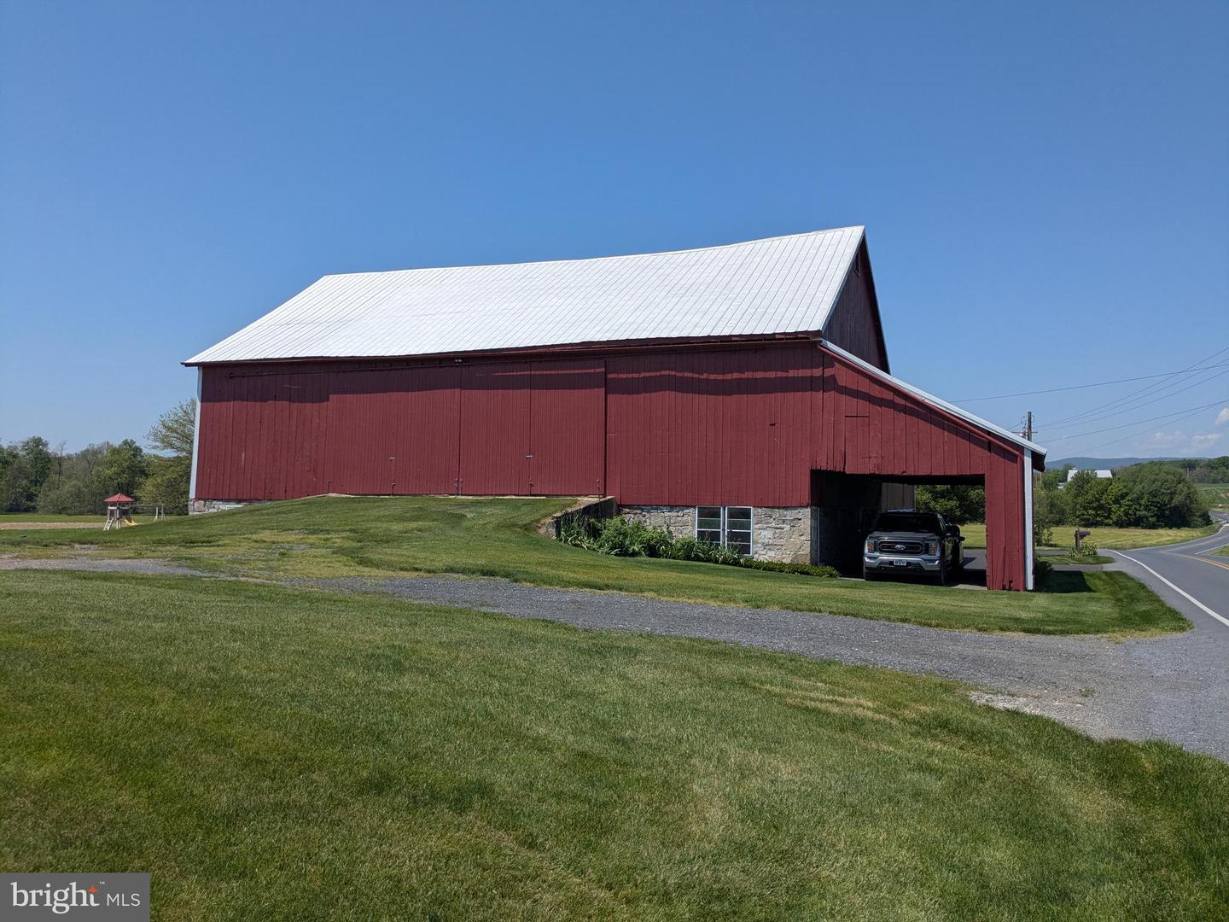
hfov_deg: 65.3
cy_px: 461
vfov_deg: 51.4
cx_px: 614
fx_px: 959
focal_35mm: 27
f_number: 1.73
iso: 43
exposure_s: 1/4673
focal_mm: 4.38
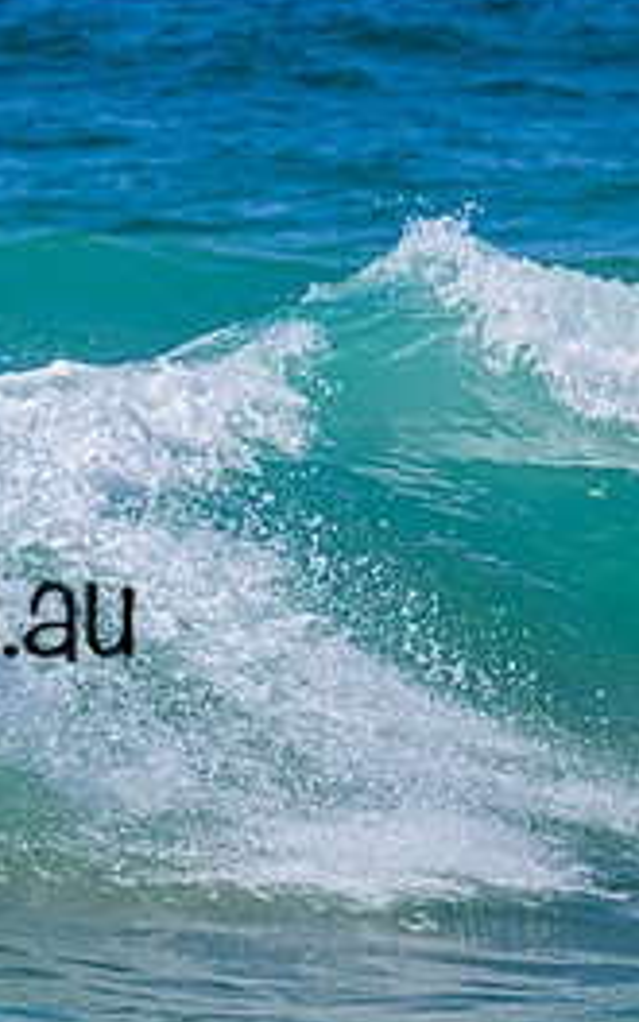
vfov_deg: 2.1
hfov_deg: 1.3
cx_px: -275
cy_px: 567
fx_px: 28059
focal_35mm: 1007
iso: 800
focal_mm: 450
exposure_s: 1/2000
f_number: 11
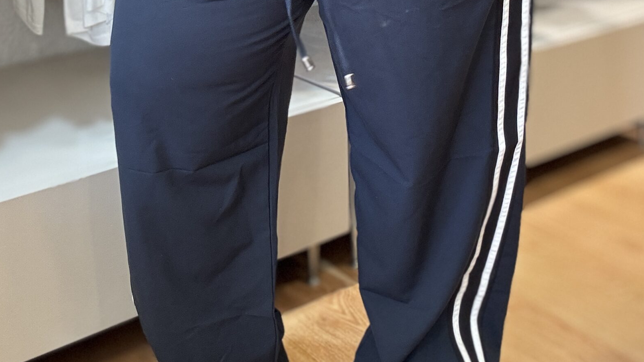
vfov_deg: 21.6
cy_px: -25
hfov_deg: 39.2
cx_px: 315
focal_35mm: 53
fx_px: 905
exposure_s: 1/50
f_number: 1.9
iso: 125
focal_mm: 2.69
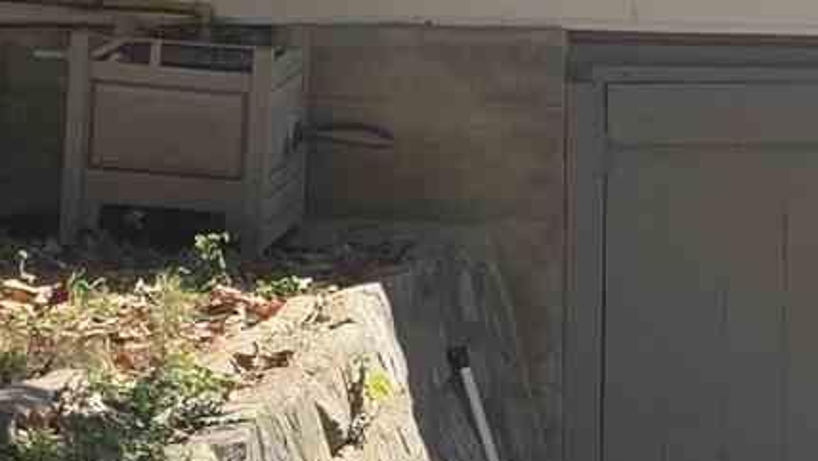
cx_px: 1036
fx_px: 3905
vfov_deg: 6.7
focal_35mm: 180
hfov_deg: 11.7
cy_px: 77
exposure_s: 1/2686
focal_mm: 6.3
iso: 80
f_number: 1.7
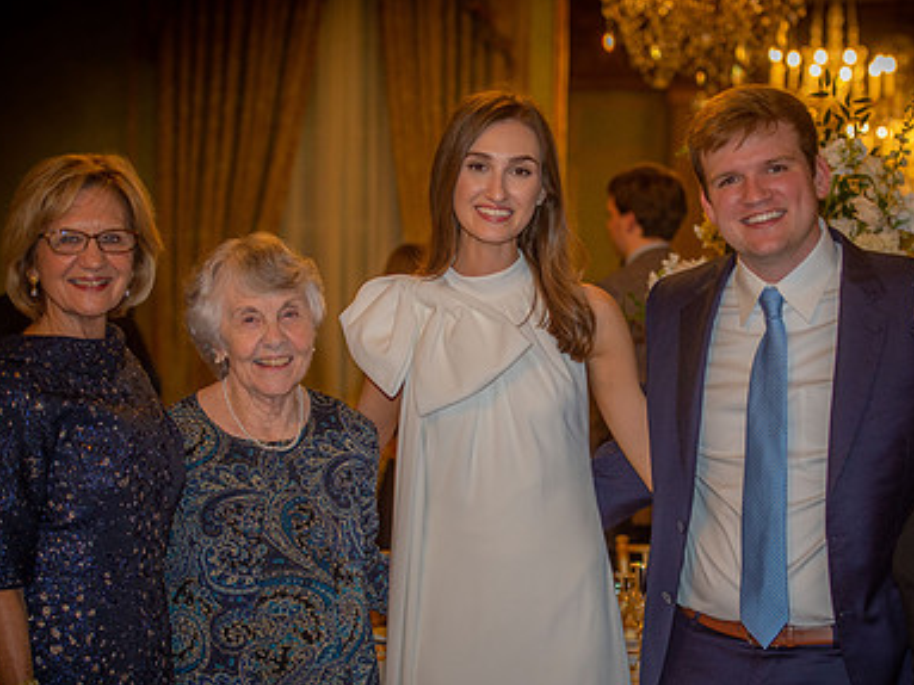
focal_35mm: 102
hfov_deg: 19.2
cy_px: 422
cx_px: 563
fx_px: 2692
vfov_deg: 14.5
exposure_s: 1/100
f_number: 2.8
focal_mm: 70
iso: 1250
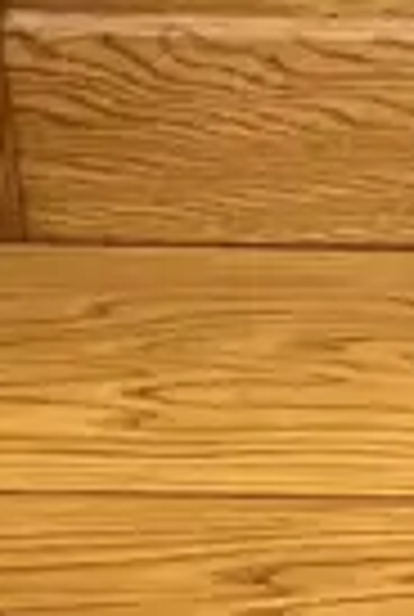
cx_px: 1130
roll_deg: +0.1
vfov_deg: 9.5
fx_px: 3724
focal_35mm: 217
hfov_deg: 6.0
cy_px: 441
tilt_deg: -26.6
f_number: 1.8
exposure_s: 1/33
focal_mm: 3.99
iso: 250
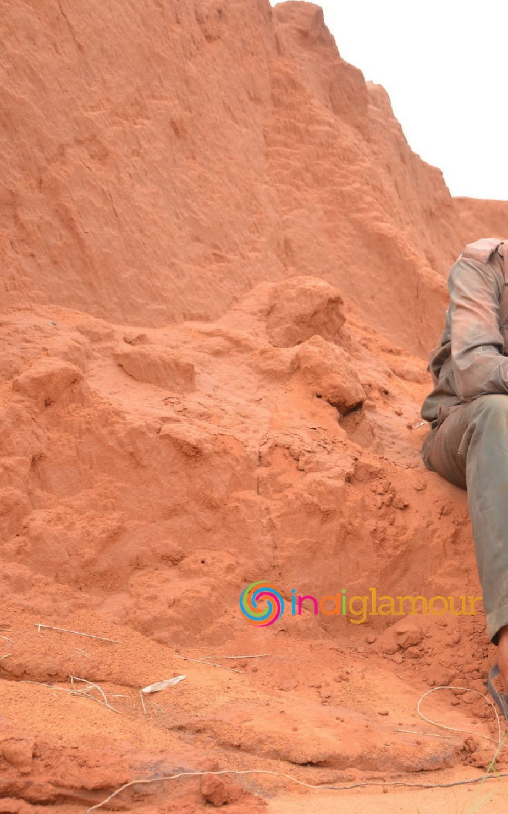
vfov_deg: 33.0
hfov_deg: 20.8
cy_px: 412
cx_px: 360
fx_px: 1374
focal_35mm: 62
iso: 200
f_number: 4.2
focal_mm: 40
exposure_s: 1/100
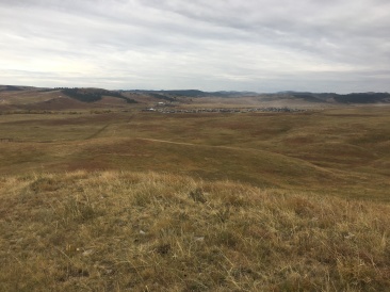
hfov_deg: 61.7
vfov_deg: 48.2
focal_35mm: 29
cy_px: 146
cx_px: 195
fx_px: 327
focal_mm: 4.15
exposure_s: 1/390
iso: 25
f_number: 2.2
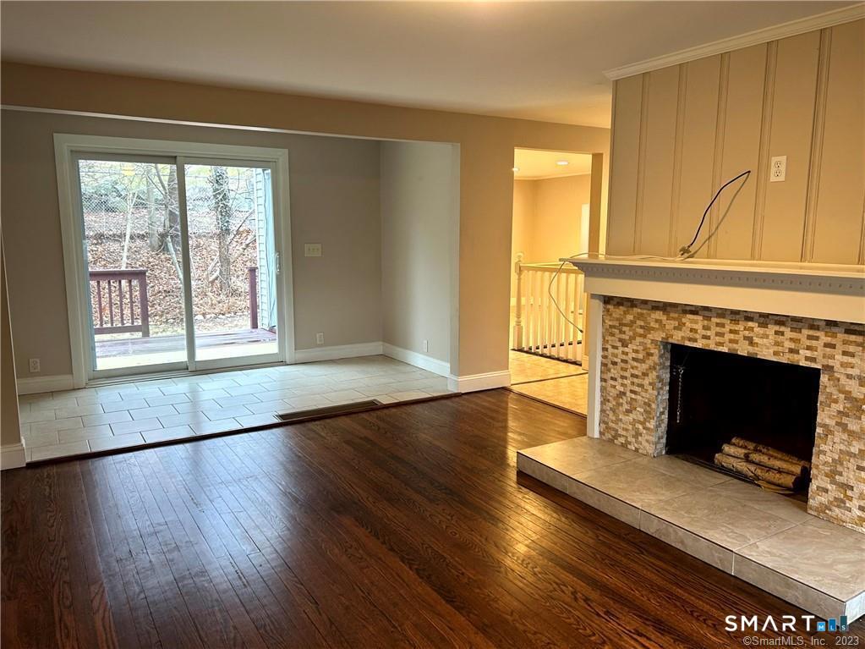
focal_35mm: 26
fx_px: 650
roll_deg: -0.1
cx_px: 432
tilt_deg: -8.8
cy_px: 324
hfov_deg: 67.3
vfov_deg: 53.1
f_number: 1.5
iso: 100
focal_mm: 5.7
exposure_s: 1/60
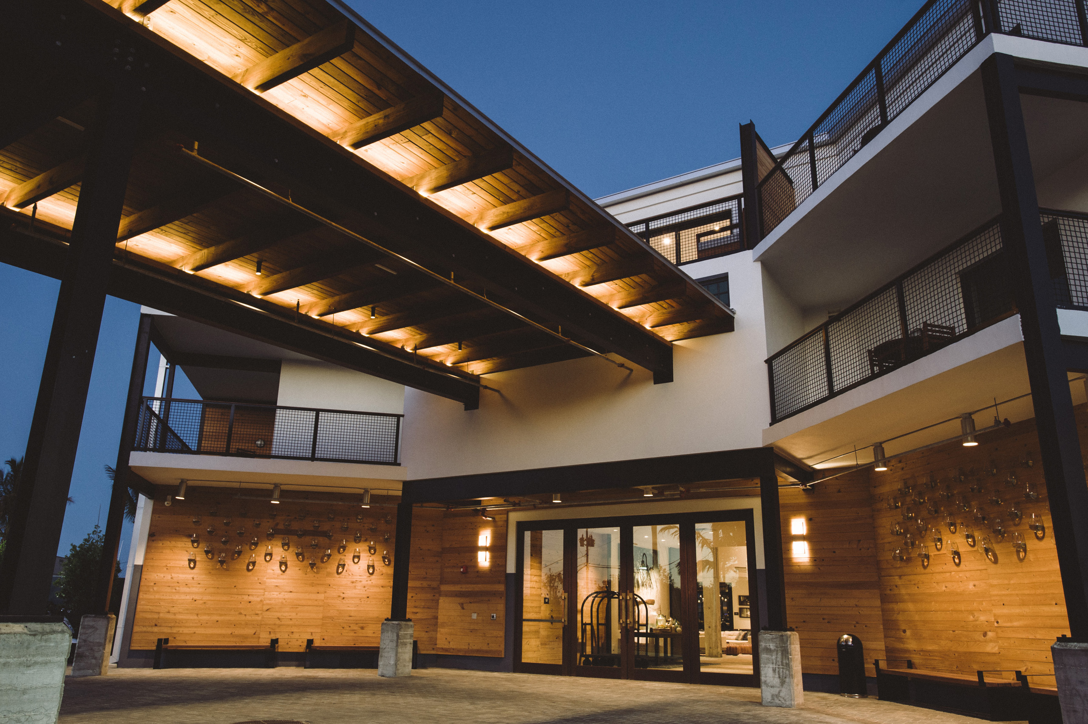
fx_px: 785
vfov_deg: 49.5
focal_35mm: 26
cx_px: 544
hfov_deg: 69.4
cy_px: 362
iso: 800
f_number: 9
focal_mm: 26
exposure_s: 1/3
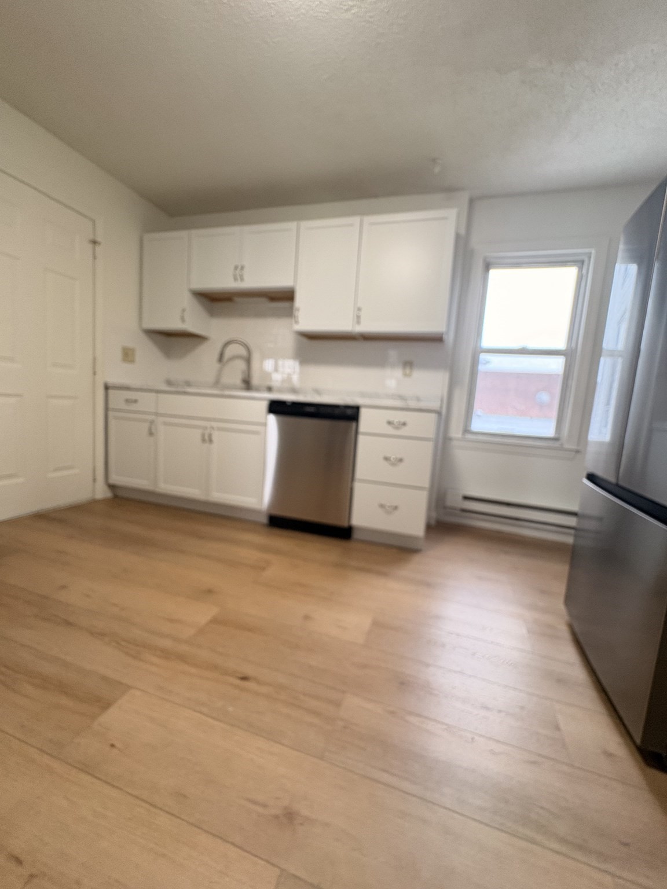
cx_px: 334
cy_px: 444
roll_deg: -4.3
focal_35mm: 14
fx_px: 360
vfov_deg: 102.1
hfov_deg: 85.7
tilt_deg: -6.0
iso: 250
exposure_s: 1/60
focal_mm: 2.22
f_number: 2.2
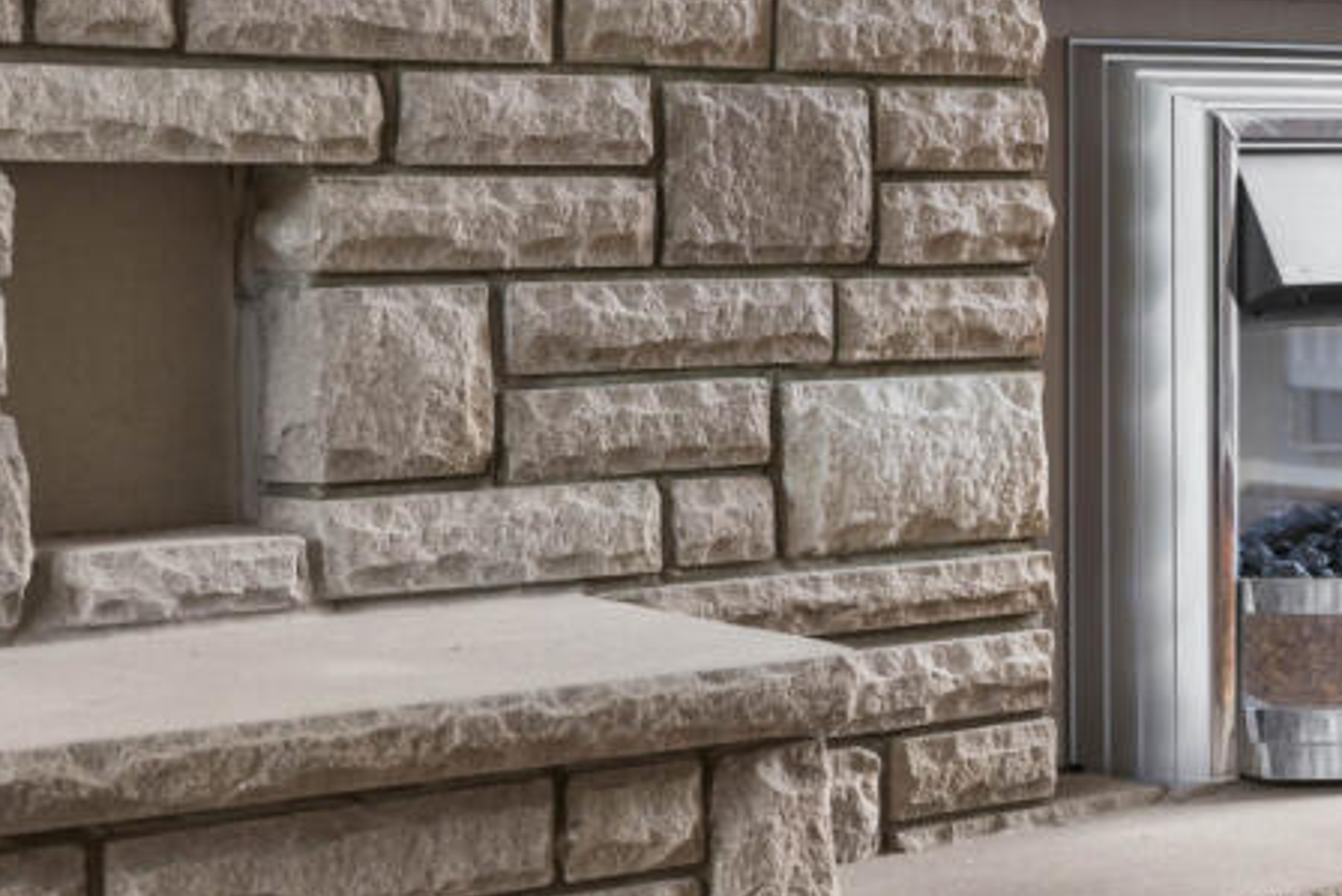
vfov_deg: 17.0
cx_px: 929
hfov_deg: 25.2
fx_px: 2983
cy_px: 328
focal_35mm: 80
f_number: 4
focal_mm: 35
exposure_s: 1/50
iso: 320
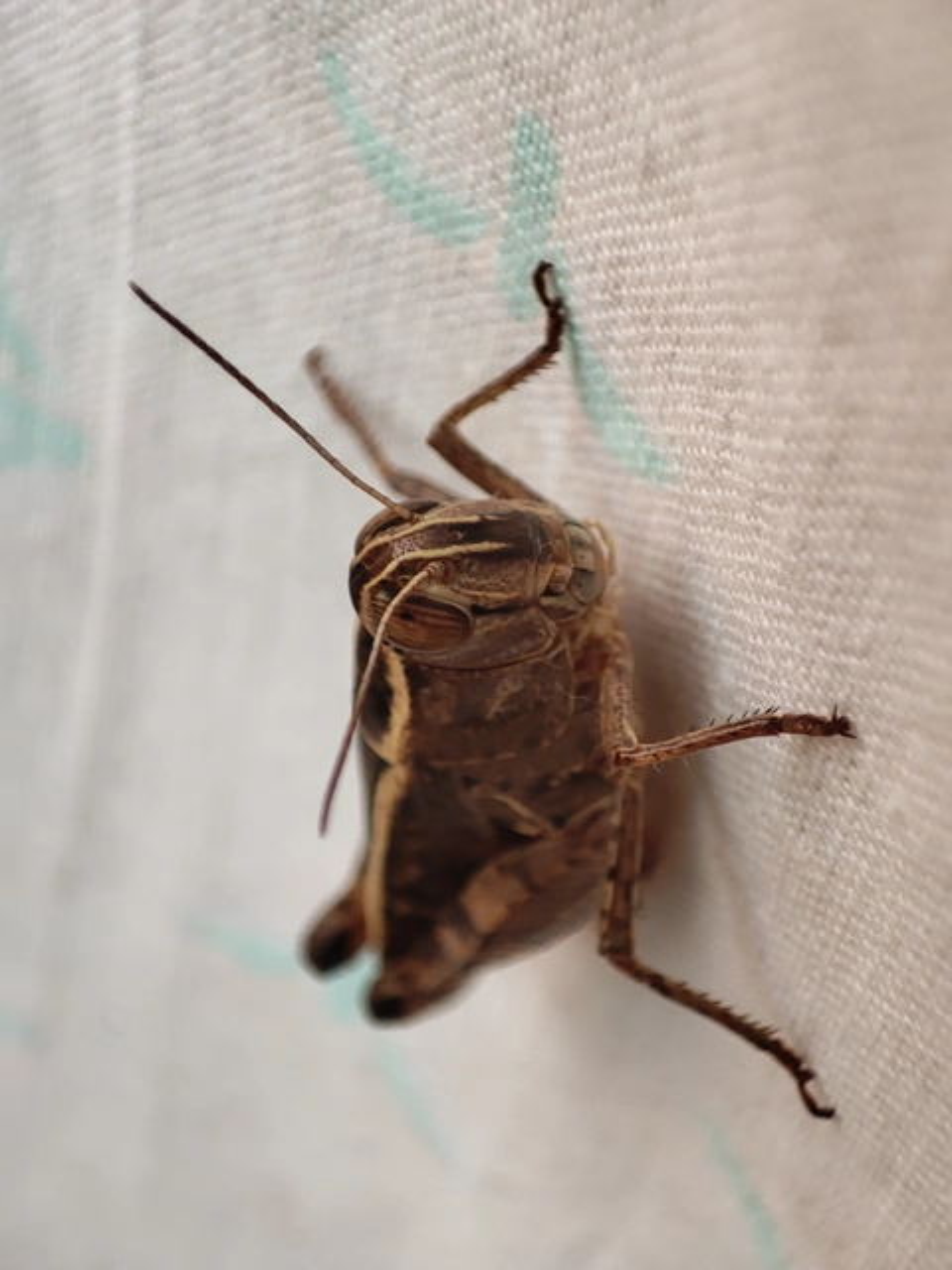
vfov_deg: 38.9
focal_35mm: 49
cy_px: 635
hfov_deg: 29.7
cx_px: 476
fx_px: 1797
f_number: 2.4
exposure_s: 1/138
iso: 50
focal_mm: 4.1
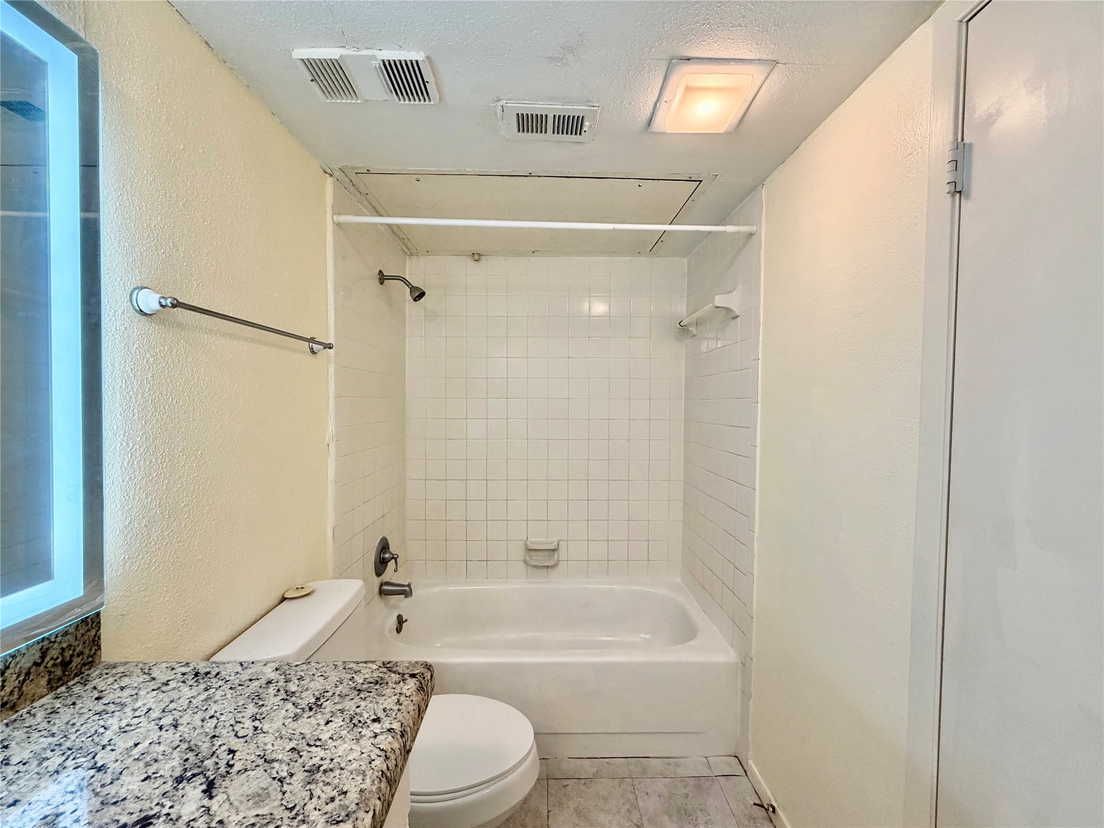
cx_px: 552
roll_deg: -0.5
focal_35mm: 14
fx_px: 446
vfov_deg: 85.7
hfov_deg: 102.1
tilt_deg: -1.5
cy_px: 414
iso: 200
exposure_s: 1/120
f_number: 2.2
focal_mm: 2.22
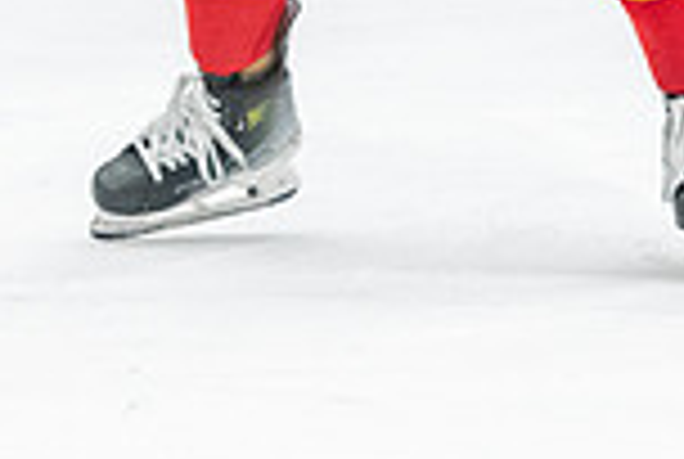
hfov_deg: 3.2
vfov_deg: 2.1
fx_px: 12279
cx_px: 654
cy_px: -229
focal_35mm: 645
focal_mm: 100
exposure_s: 1/800
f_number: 2.8
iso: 3200
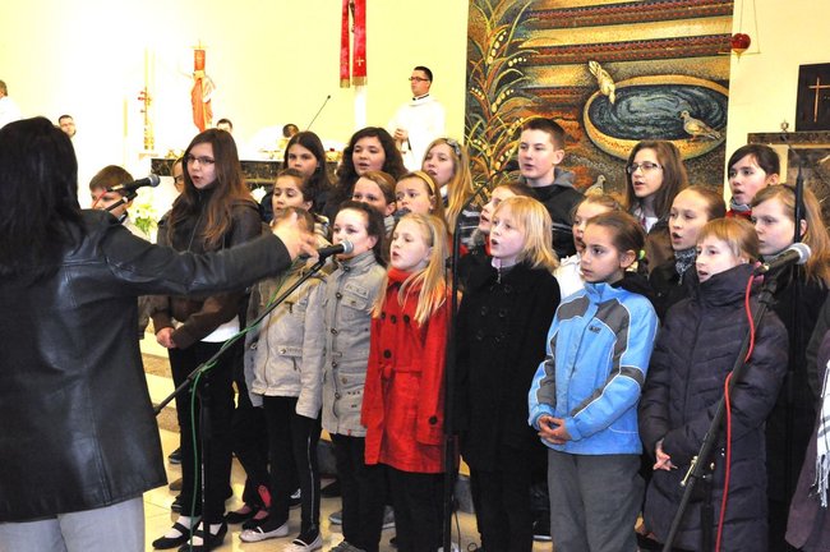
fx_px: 1244
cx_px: 415
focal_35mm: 54
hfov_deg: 36.9
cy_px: 276
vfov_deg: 25.0
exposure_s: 1/60
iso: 3200
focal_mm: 36
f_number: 14
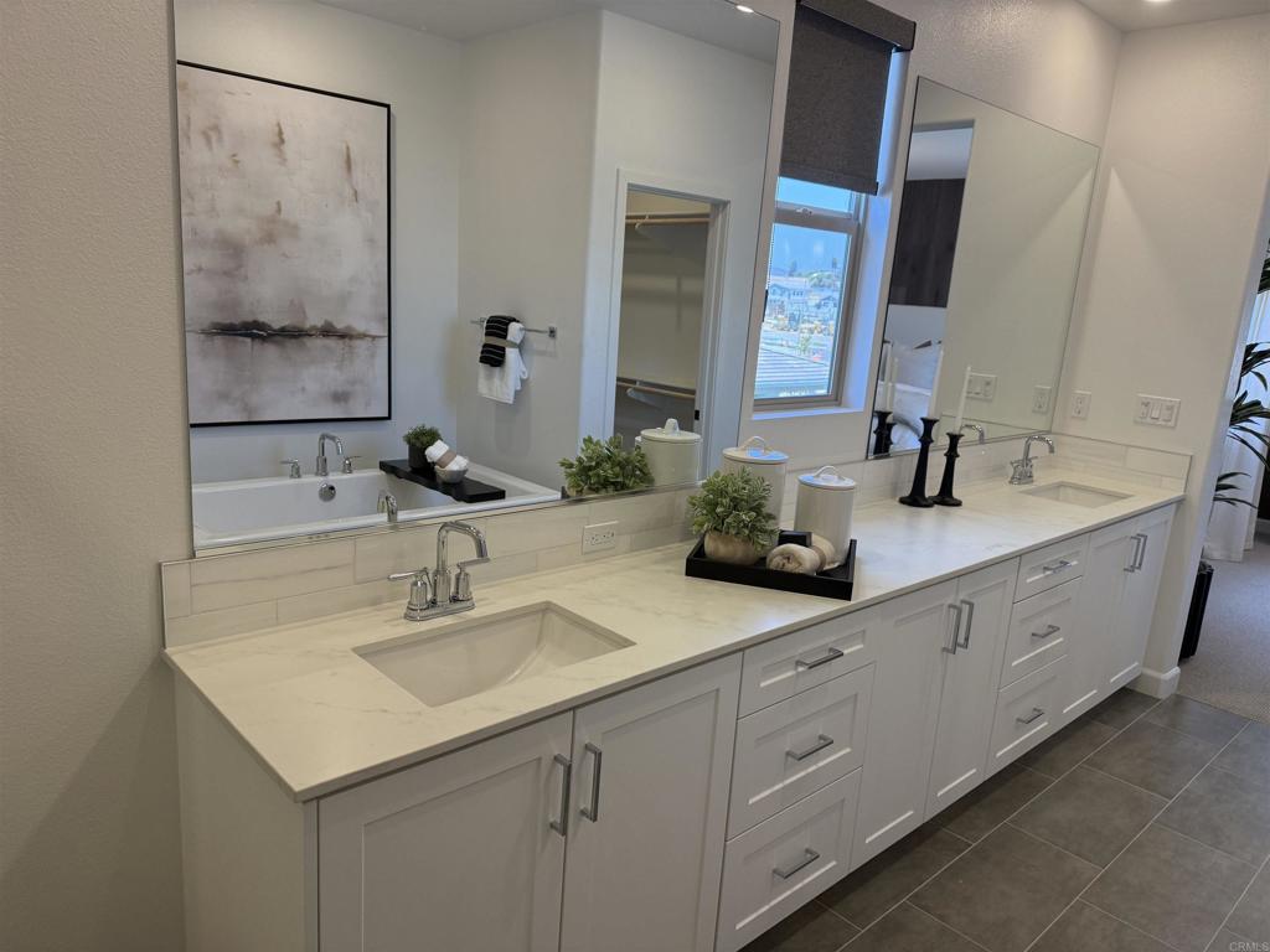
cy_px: 476
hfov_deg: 71.6
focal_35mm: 24
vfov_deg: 56.8
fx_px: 881
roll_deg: -4.2
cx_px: 635
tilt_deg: -11.3
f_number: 1.78
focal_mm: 6.76
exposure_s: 1/230
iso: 160
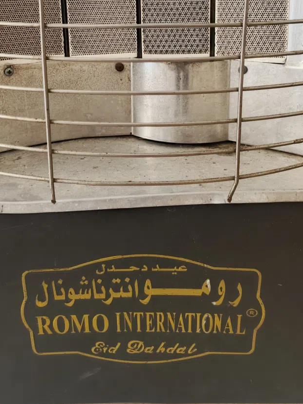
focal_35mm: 38
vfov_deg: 46.0
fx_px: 443
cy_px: 72
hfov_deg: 37.7
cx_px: 140
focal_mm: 5.25
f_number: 1.7
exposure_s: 1/50
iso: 969
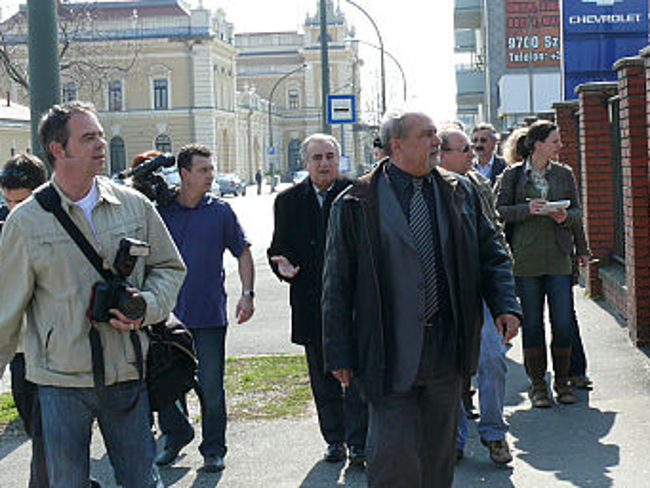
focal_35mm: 70
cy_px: 246
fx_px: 1315
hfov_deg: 27.7
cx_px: 389
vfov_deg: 21.0
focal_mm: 9.4
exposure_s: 1/200
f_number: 5.6
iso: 100
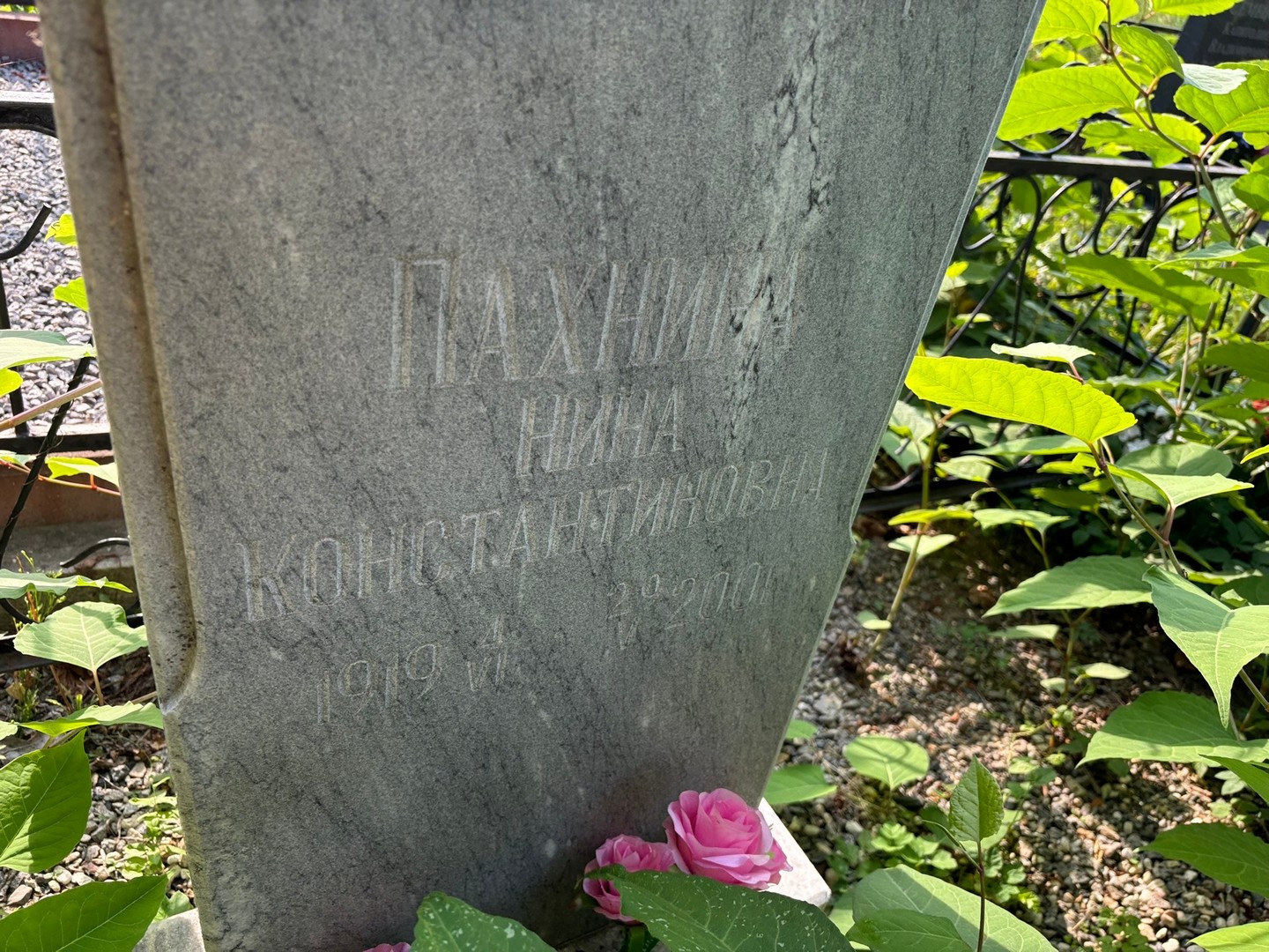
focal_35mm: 26
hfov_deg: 67.3
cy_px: 476
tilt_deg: -33.2
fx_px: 953
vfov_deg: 53.1
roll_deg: -15.7
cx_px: 634
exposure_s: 1/290
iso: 50
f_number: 1.6
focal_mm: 5.96
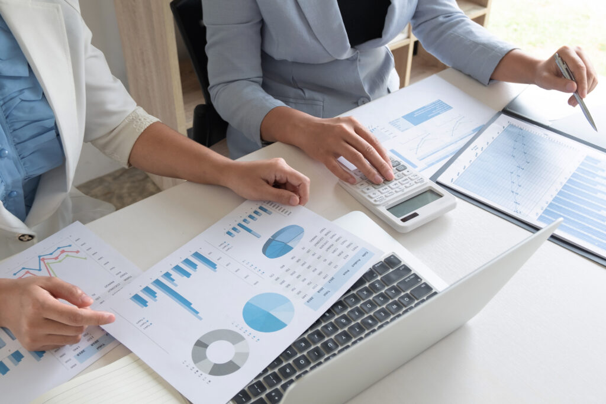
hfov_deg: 55.8
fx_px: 572
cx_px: 303
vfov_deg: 38.9
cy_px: 202
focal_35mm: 34
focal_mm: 22.8
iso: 200
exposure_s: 1/80
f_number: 4.2
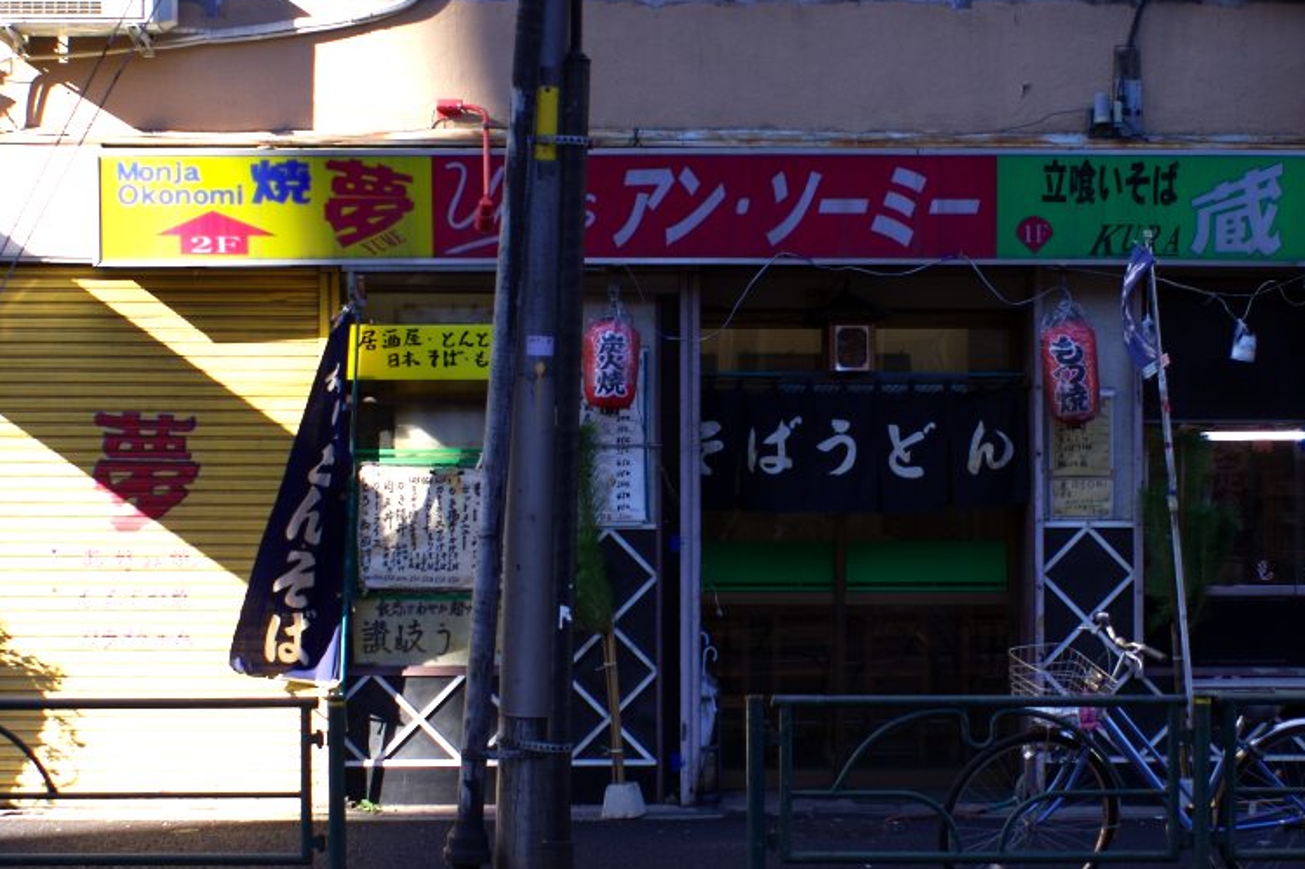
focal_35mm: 56
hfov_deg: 35.6
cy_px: 434
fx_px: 2029
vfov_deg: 24.2
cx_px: 753
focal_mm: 28
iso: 100
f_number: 5.6
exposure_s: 1/80
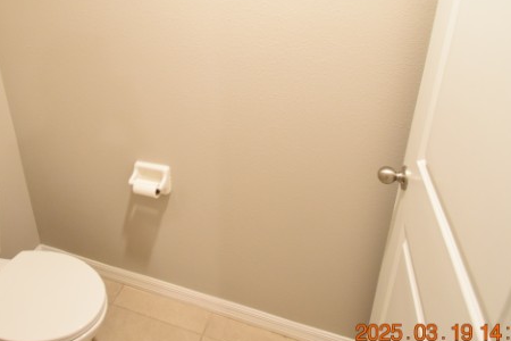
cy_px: 101
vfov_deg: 51.6
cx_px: 206
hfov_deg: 73.0
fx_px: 341
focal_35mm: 24
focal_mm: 10
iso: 2200
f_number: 3.5
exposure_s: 1/60
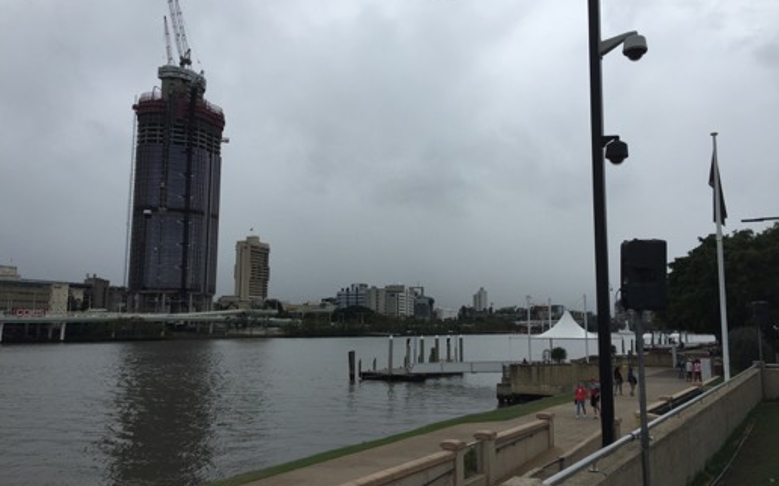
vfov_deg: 40.6
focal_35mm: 31
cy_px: 237
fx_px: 658
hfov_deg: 61.3
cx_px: 388
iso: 32
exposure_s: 1/1068
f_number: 2.2
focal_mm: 4.15
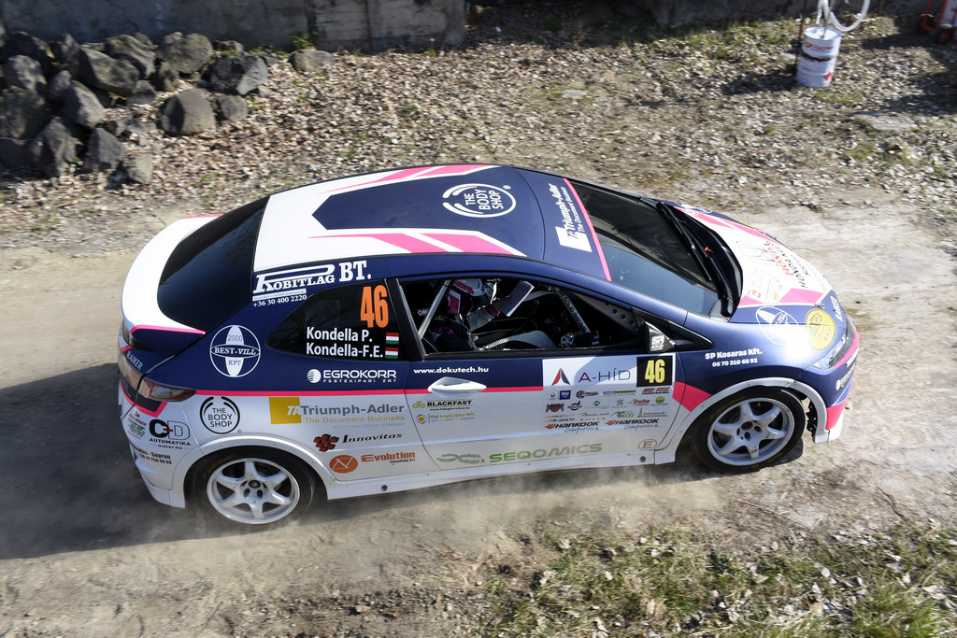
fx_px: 798
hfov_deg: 61.9
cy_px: 319
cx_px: 478
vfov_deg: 43.6
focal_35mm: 30
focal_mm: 20
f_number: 8
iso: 100
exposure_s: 1/200
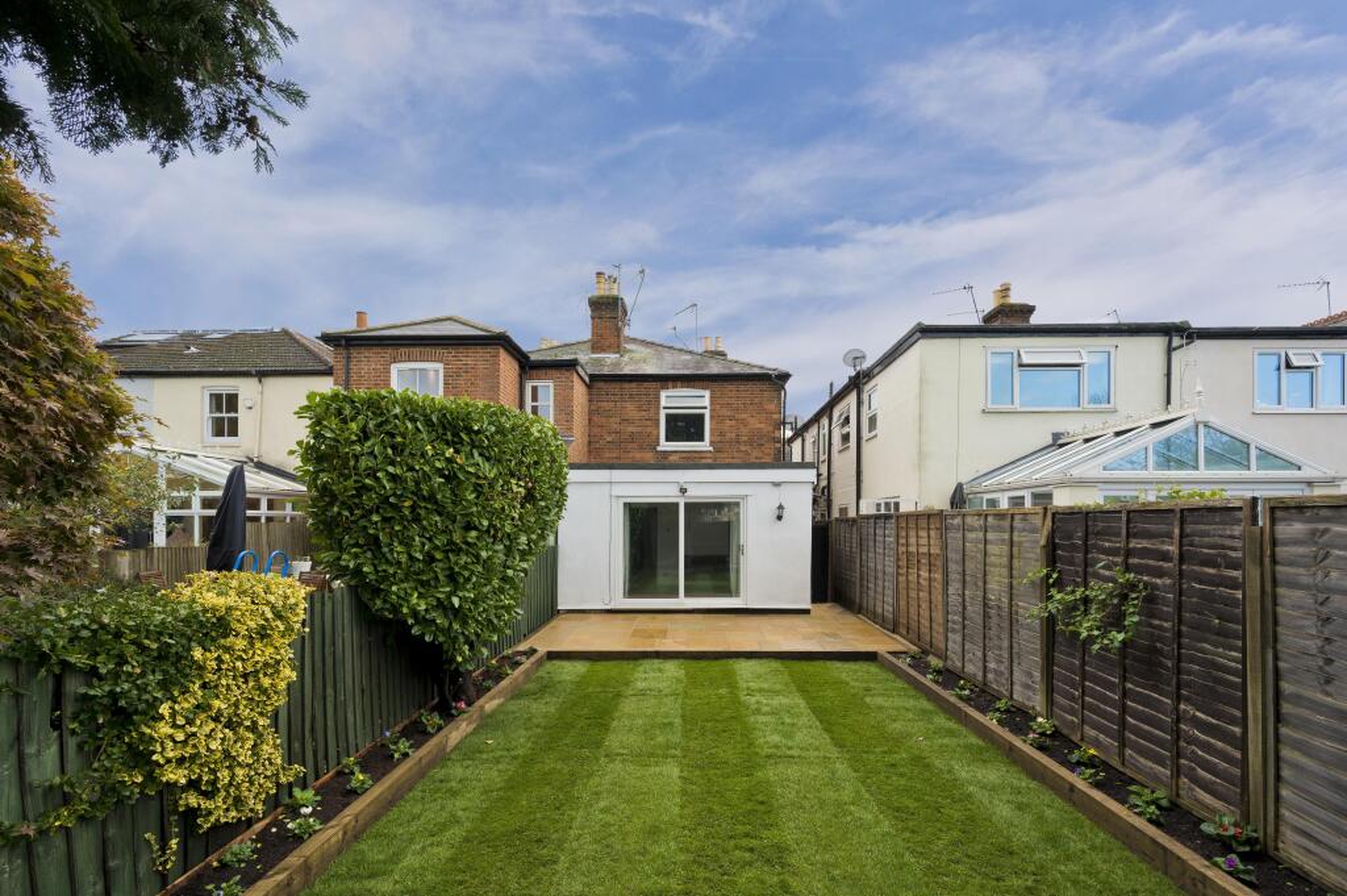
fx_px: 523
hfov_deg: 104.3
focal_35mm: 14
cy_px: 448
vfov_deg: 81.1
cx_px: 674
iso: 500
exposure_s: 1/160
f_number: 9
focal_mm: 14
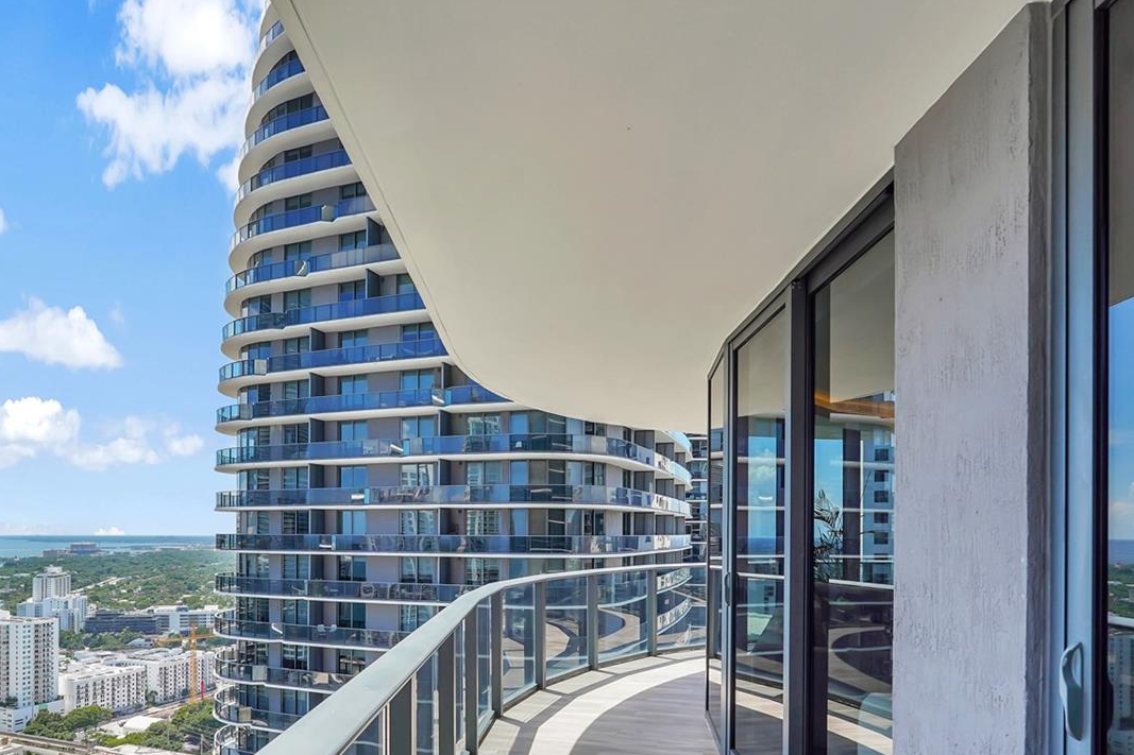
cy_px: 512
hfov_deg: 73.3
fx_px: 756
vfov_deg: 52.0
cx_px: 481
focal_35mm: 24
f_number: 8
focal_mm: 16
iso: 200
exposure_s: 1/250
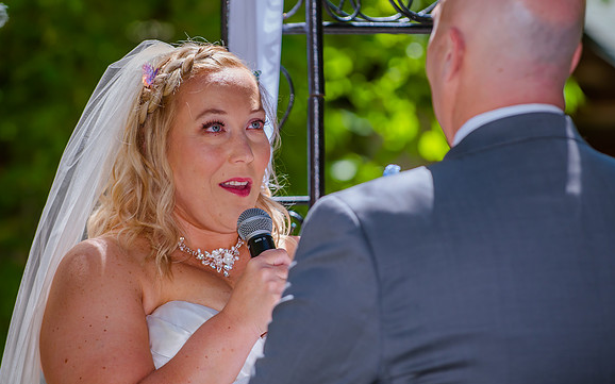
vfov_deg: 5.3
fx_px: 4122
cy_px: 173
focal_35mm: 246
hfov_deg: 8.5
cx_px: 294
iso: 200
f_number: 4
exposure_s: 1/640
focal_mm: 200
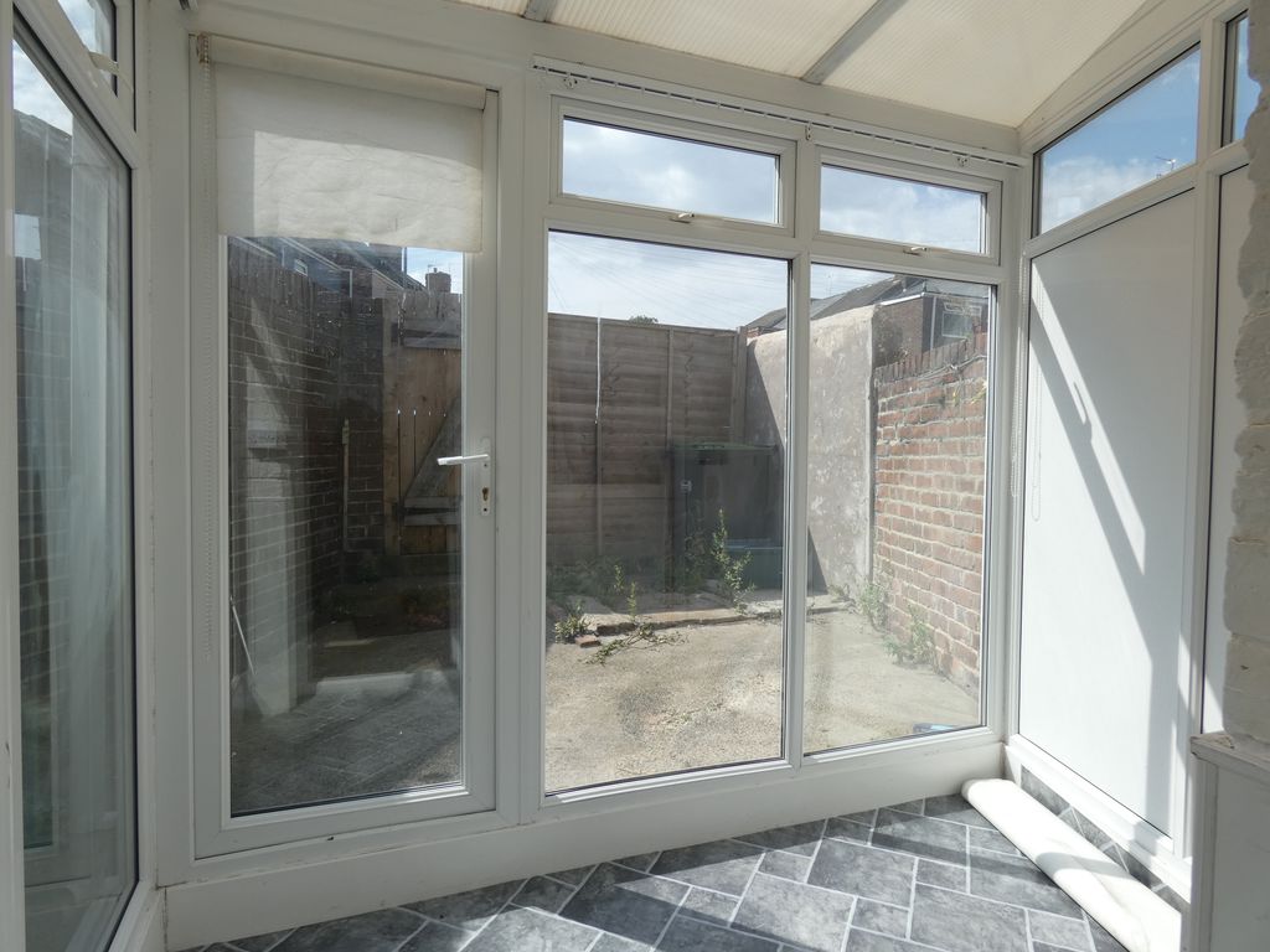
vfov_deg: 66.0
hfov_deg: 81.7
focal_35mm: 20
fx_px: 734
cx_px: 635
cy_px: 476
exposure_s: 1/1000
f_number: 3.5
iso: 80
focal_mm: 3.6
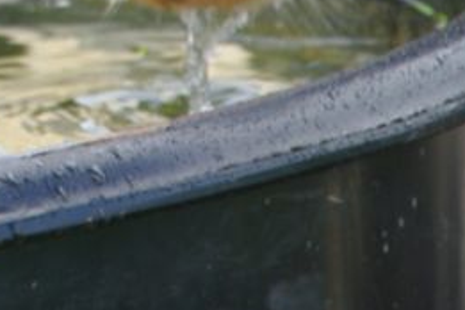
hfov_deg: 2.6
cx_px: -281
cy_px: -180
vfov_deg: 1.8
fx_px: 10087
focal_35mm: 781
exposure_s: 1/125
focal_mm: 133
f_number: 5.6
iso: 200
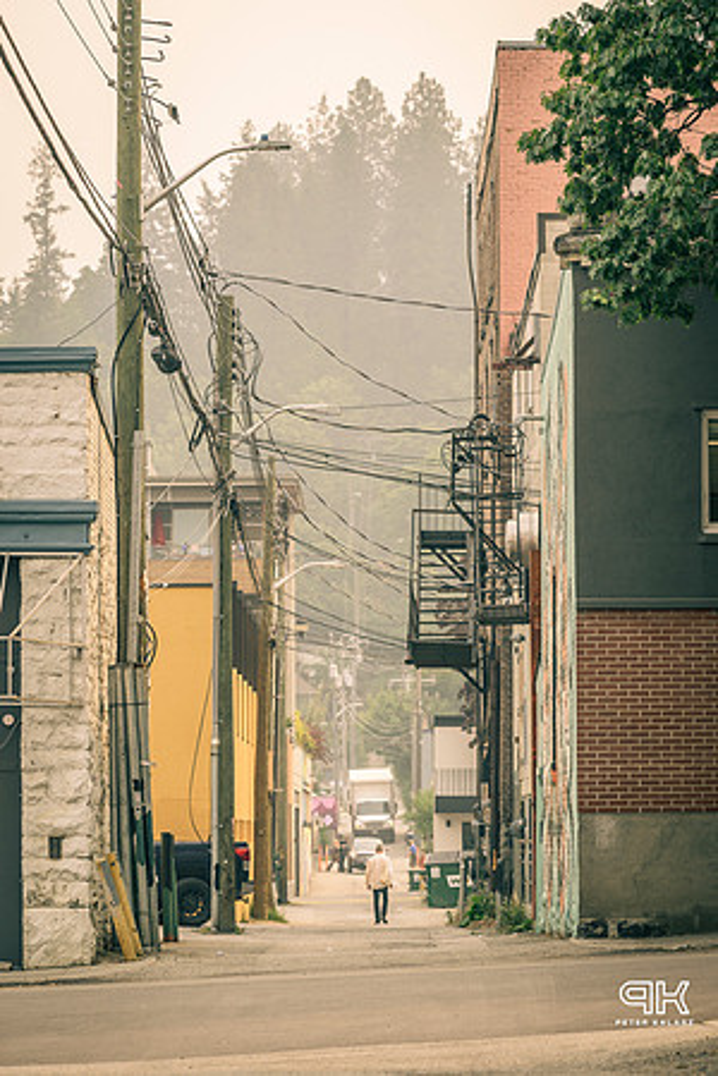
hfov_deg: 9.3
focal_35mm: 148
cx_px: 359
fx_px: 4427
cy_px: 538
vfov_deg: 13.9
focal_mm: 99
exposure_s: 1/250
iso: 64
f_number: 4
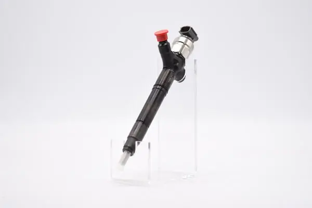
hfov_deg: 15.2
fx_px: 1170
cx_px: 156
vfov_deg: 10.2
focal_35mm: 135
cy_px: 104
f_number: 3
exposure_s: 1/200
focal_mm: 90
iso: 100
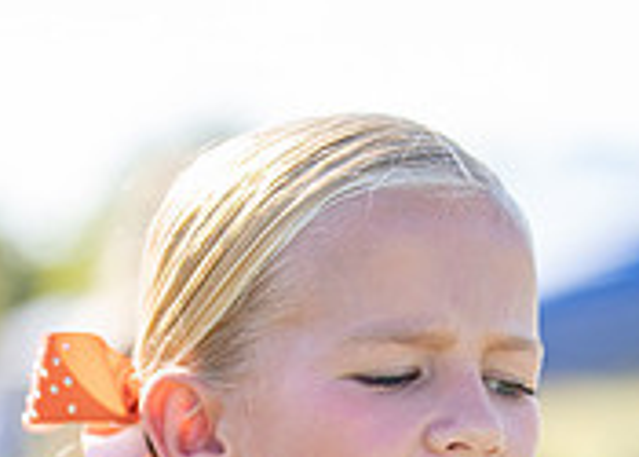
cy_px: 742
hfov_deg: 11.5
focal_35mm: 174
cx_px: 497
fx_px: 3158
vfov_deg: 8.1
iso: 100
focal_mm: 50
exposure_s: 1/2500
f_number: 1.2
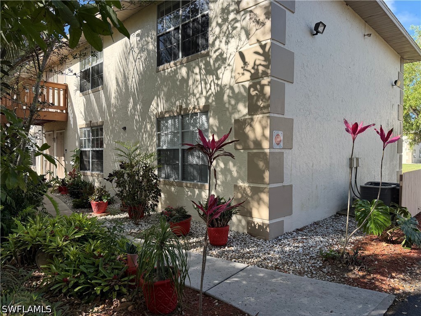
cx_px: 210
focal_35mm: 24
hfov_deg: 71.6
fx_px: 292
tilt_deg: -0.7
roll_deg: -0.1
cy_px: 158
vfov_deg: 56.8
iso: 100
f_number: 1.78
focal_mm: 6.76
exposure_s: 1/1618
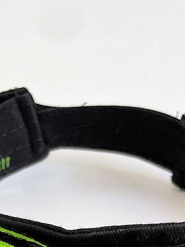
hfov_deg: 14.2
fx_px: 741
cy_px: 480
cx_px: 125
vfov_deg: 15.5
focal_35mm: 104
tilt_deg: -53.4
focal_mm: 4.2
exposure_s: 1/121
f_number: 1.6
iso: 125
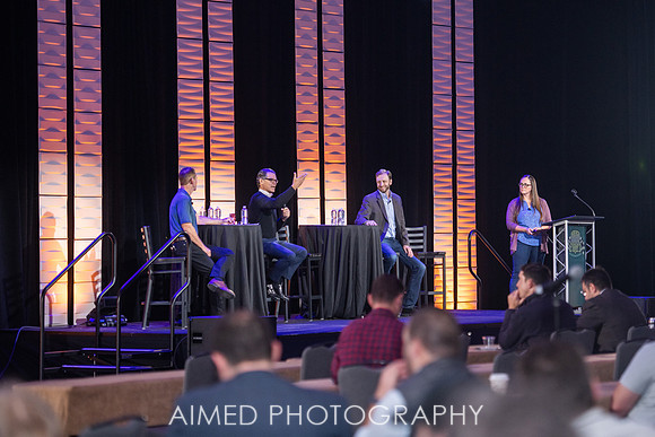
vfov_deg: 10.4
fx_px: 2395
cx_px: 382
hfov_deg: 15.6
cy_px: 183
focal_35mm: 132
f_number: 3.2
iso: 500
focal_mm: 112
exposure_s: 1/250
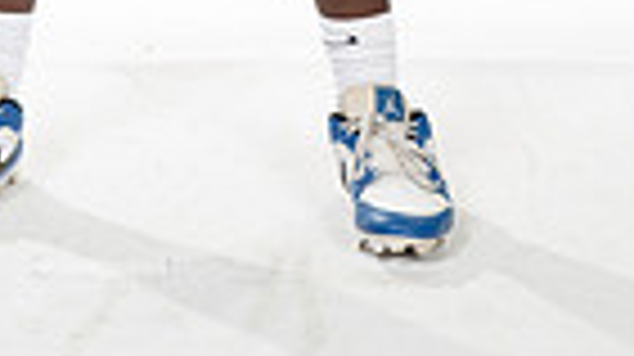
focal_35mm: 194
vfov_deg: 5.9
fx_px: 3258
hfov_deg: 11.1
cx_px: 189
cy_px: -640
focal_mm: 58
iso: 800
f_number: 7.1
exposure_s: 1/320
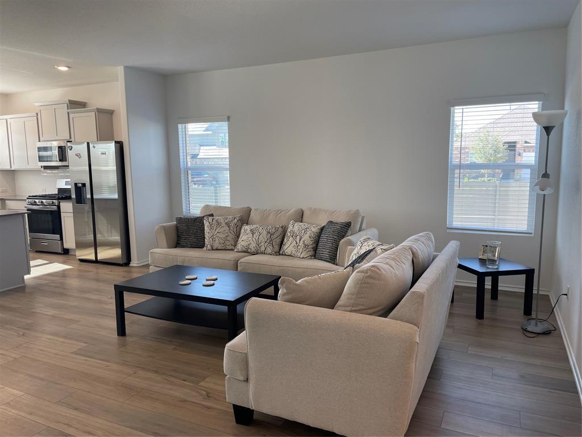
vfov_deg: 53.1
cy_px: 218
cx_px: 291
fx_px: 437
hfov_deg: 67.3
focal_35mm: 26
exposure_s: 1/120
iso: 50
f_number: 1.6
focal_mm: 4.2
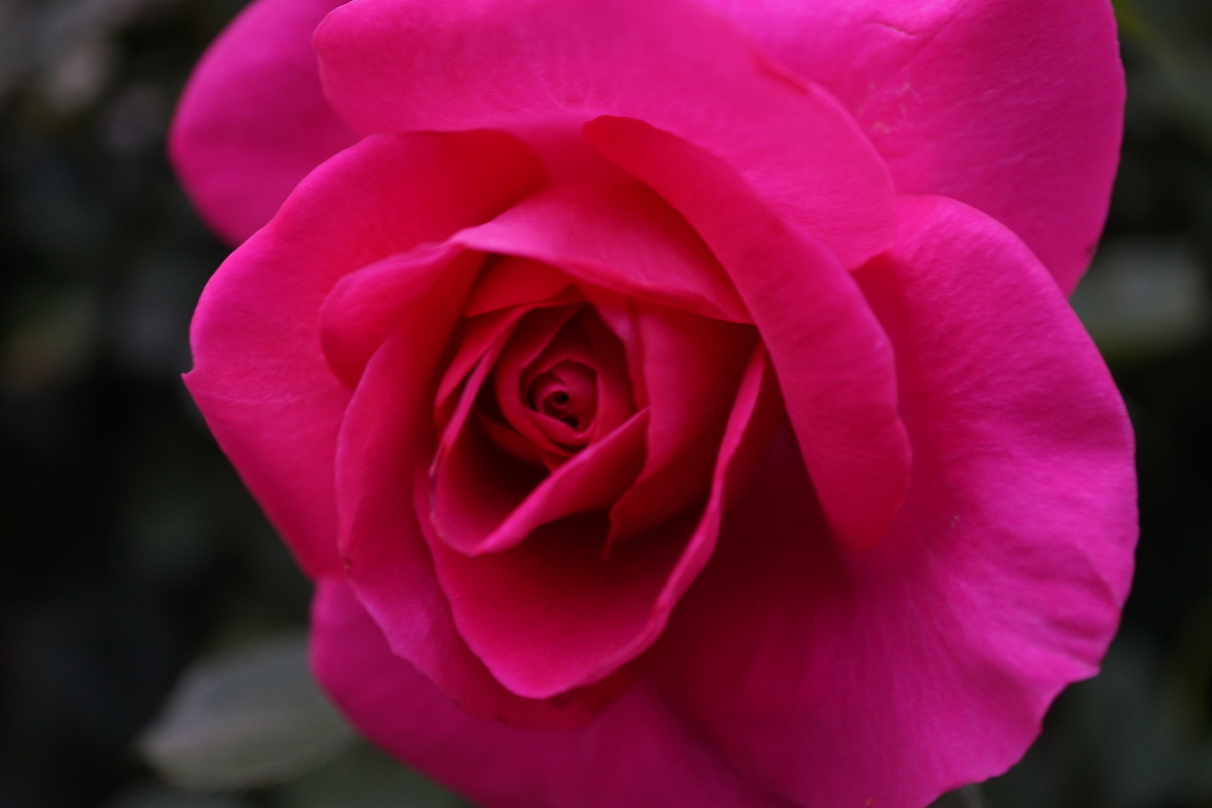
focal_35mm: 45
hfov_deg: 43.6
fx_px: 1515
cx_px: 606
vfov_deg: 29.9
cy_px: 404
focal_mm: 30
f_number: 3.5
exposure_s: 1/60
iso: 320
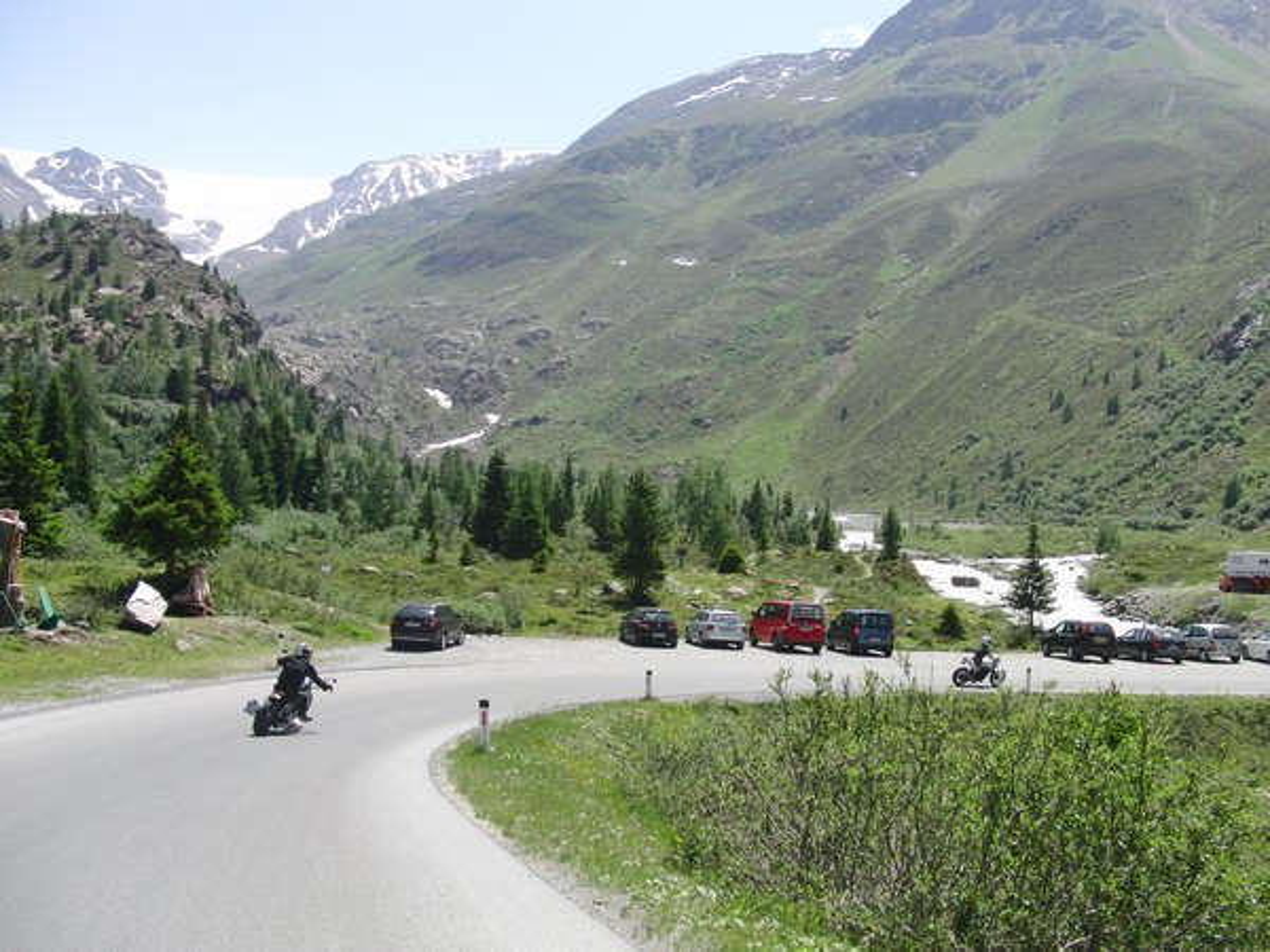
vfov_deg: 38.7
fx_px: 1357
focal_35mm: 37
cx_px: 635
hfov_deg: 50.1
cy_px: 476
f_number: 3.6
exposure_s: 1/800
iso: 100
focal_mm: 6.42
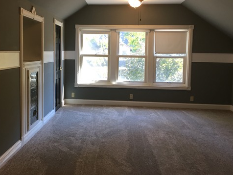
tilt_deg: -3.8
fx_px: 263
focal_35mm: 39
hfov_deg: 47.6
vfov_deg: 36.7
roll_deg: -1.6
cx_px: 95
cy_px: 70
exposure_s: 1/30
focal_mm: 4.15
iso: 40
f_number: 2.2
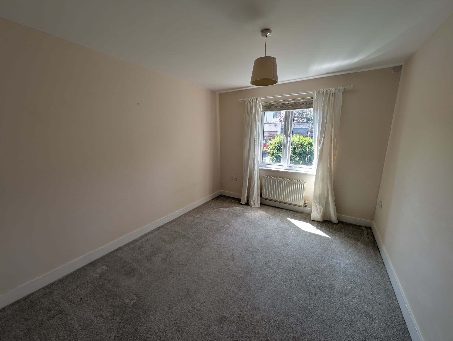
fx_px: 157
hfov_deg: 110.5
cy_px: 170
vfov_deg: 94.6
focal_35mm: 12
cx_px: 226
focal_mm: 2.23
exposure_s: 1/252
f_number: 1.95
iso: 39
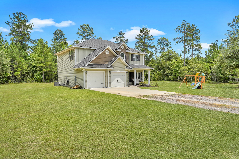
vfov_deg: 51.3
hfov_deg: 71.5
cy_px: 80
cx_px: 120
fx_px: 166
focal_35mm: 25
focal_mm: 25
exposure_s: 1/400
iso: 200
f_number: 10
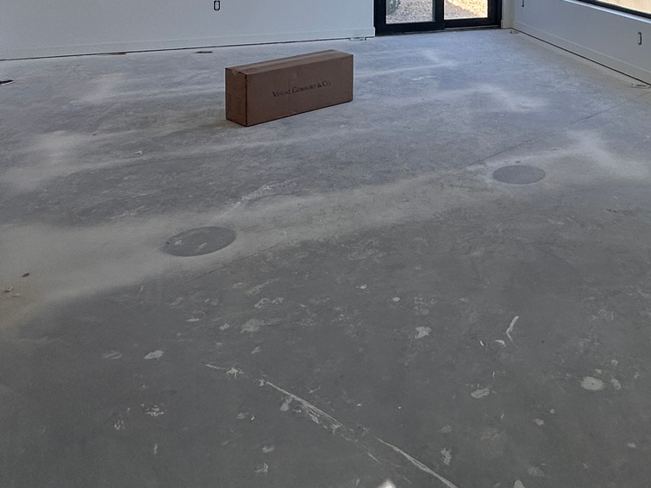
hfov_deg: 46.6
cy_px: -90
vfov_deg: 31.8
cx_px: 511
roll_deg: -0.8
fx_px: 715
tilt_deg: +1.2
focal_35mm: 38
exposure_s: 1/421
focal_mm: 2.22
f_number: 2.2
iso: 40
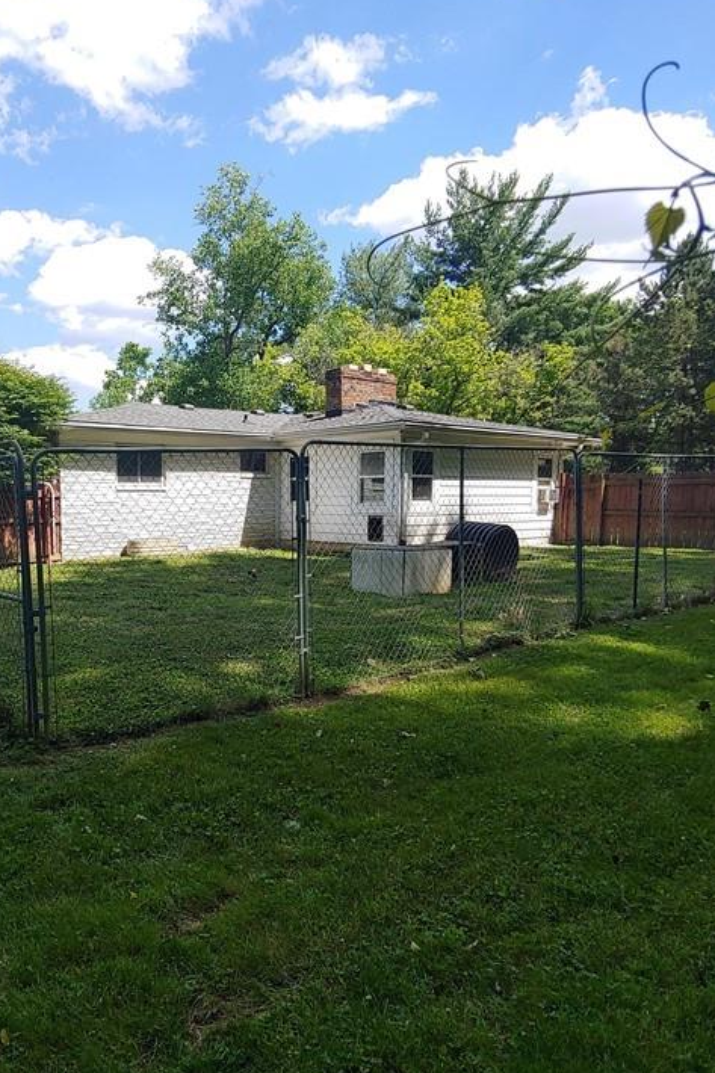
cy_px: 559
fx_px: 715
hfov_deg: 51.9
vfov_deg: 73.7
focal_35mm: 24
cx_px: 227
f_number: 1.9
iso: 50
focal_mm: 2.18
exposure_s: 1/552
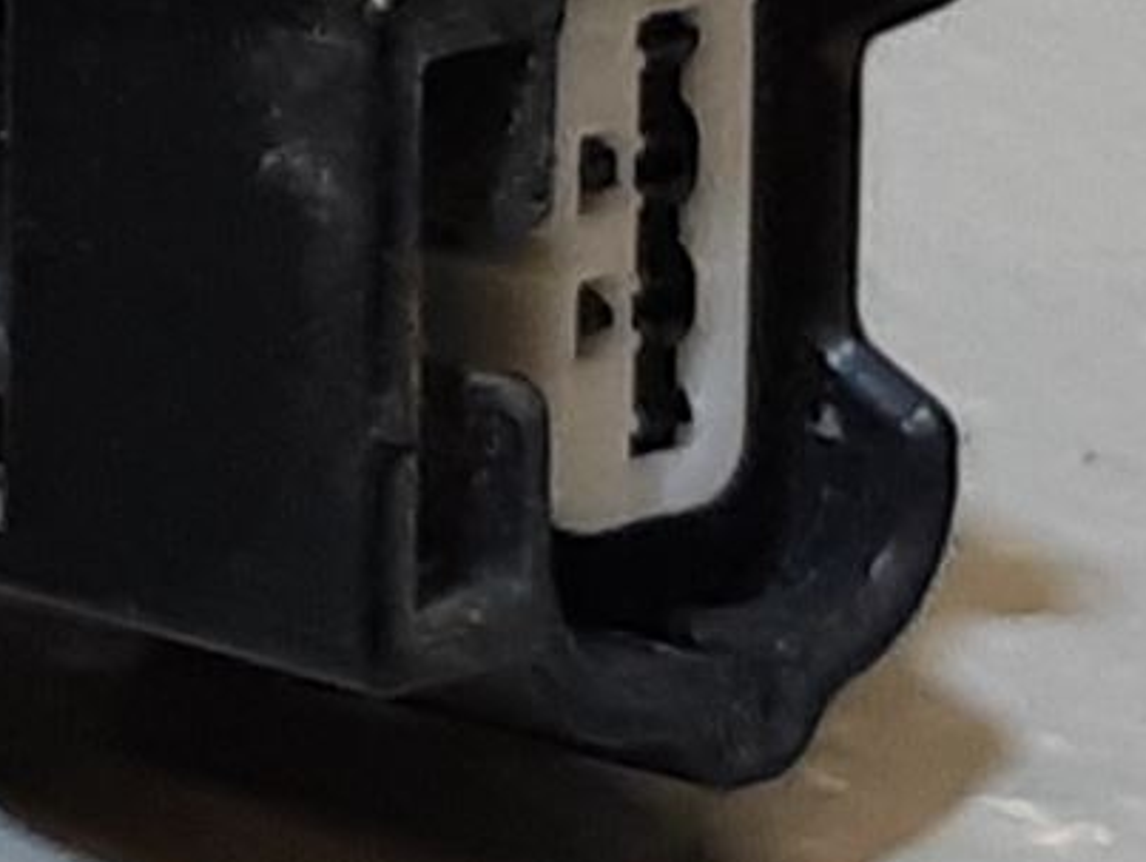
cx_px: -1015
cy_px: 222
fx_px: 4374
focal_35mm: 132
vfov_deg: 11.2
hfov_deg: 13.2
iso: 80
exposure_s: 1/100
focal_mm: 3.93
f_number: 1.7
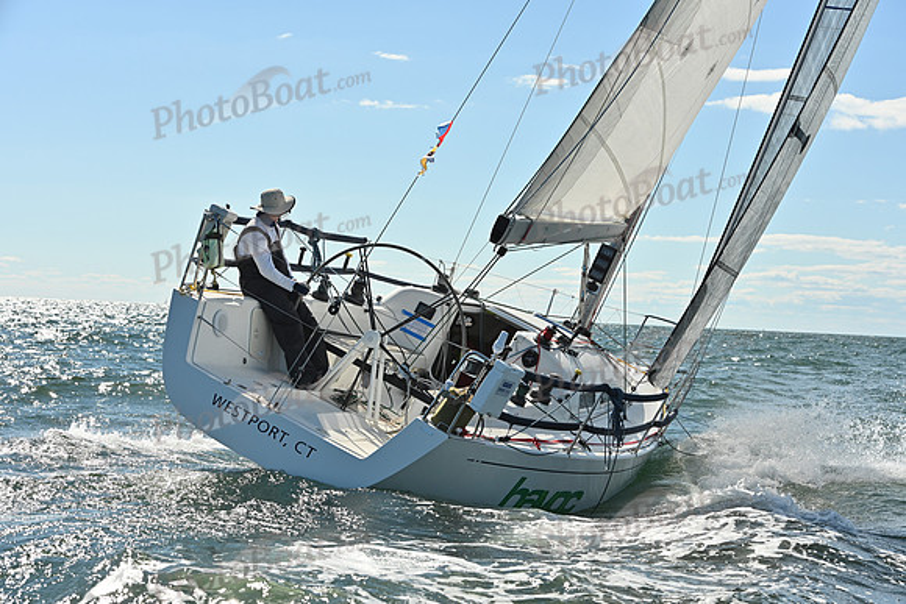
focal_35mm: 70
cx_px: 453
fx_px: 1762
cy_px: 302
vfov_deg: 19.5
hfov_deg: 28.8
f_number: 7.1
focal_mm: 70
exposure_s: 1/1600
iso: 320
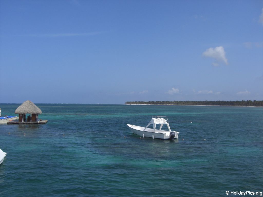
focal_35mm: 38
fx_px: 289
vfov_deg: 37.7
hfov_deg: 49.0
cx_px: 132
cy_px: 98
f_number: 8
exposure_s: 1/200
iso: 64
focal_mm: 6.2
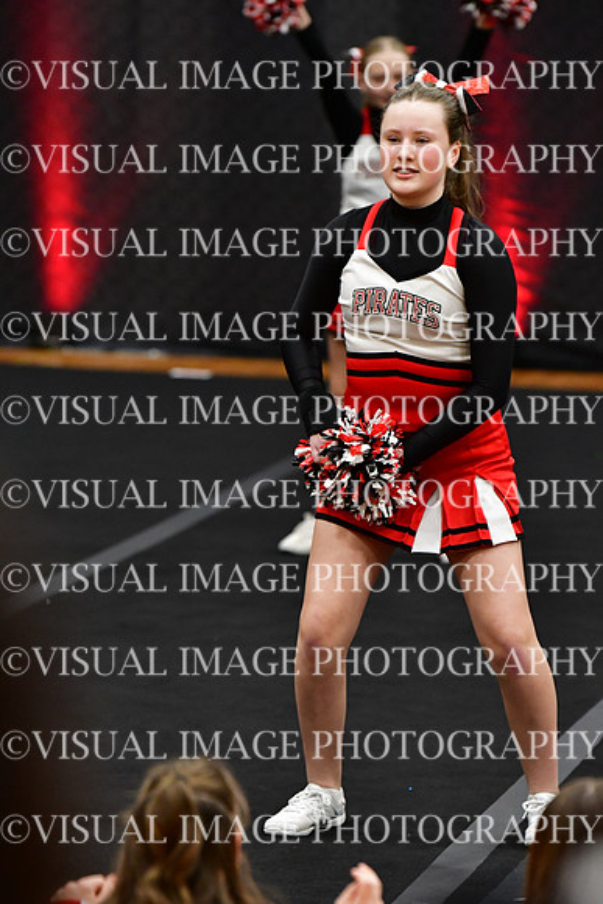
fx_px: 6578
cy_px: 452
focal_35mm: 262
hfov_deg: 5.2
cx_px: 302
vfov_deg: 7.9
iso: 4000
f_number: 3.5
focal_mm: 175
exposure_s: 1/500
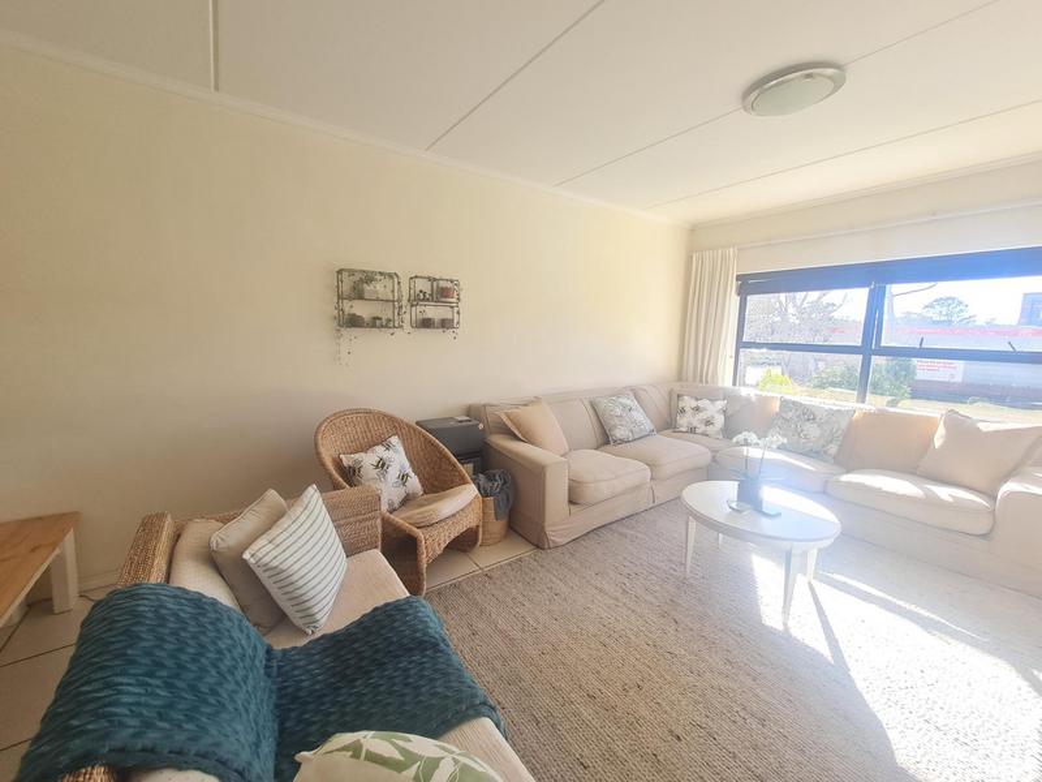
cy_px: 391
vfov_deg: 89.9
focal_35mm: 13
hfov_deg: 106.2
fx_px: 391
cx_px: 521
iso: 64
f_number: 2.2
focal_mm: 1.74
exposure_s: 1/100
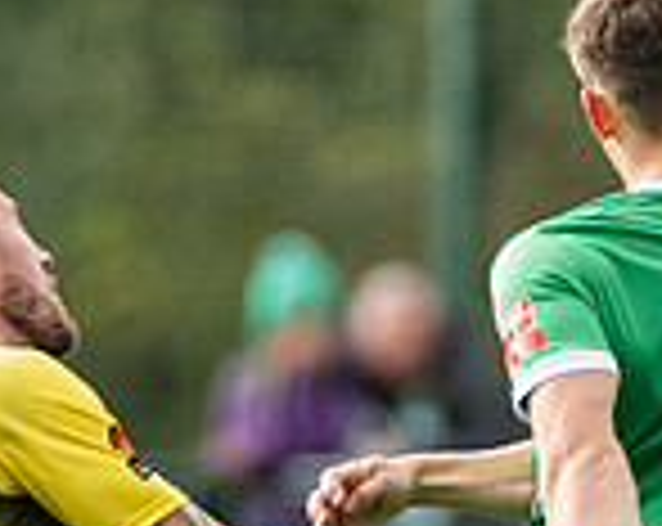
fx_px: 50097
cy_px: 650
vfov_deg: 0.6
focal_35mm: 2562
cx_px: 649
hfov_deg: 0.8
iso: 400
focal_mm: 420
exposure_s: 1/640
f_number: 4
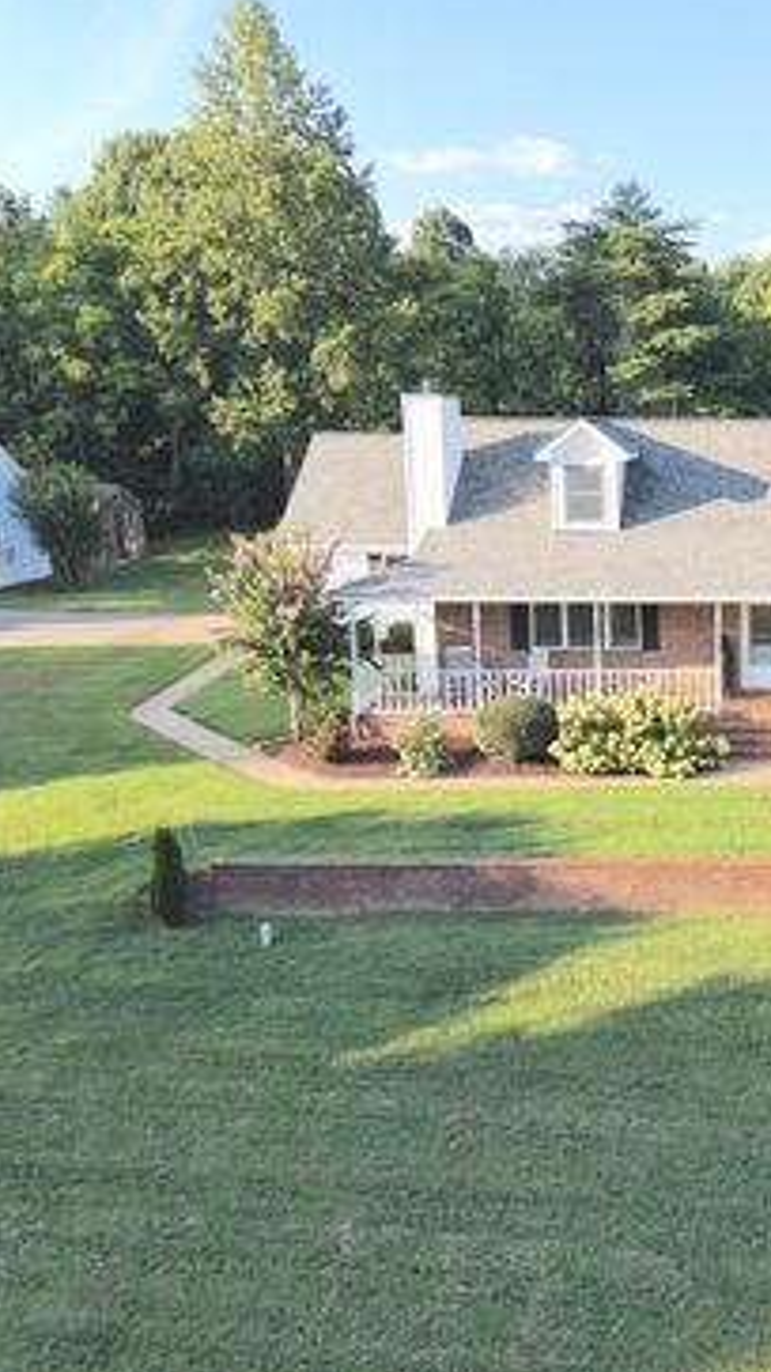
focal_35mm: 36
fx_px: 1309
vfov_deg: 55.3
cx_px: 756
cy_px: 686
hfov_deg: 30.7
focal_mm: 8.67
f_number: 1.8
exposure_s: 1/800
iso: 100
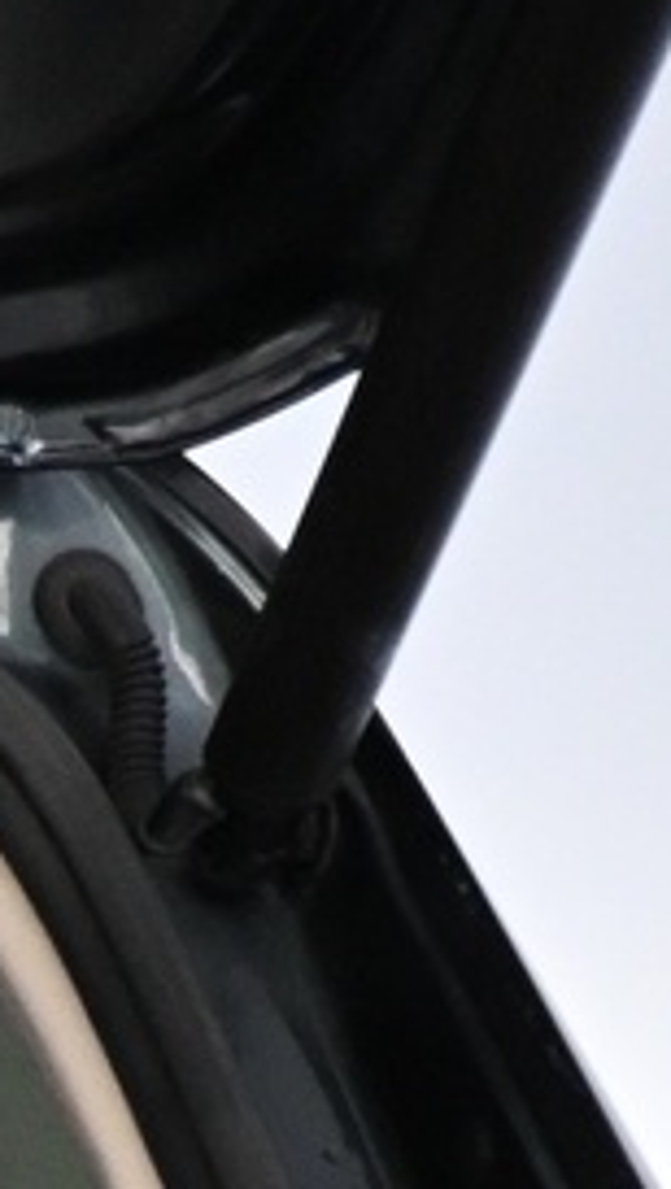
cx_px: -1678
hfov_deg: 6.9
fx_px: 4703
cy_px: 2121
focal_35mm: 149
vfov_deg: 13.1
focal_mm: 16
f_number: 3.5
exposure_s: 1/125
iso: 2500
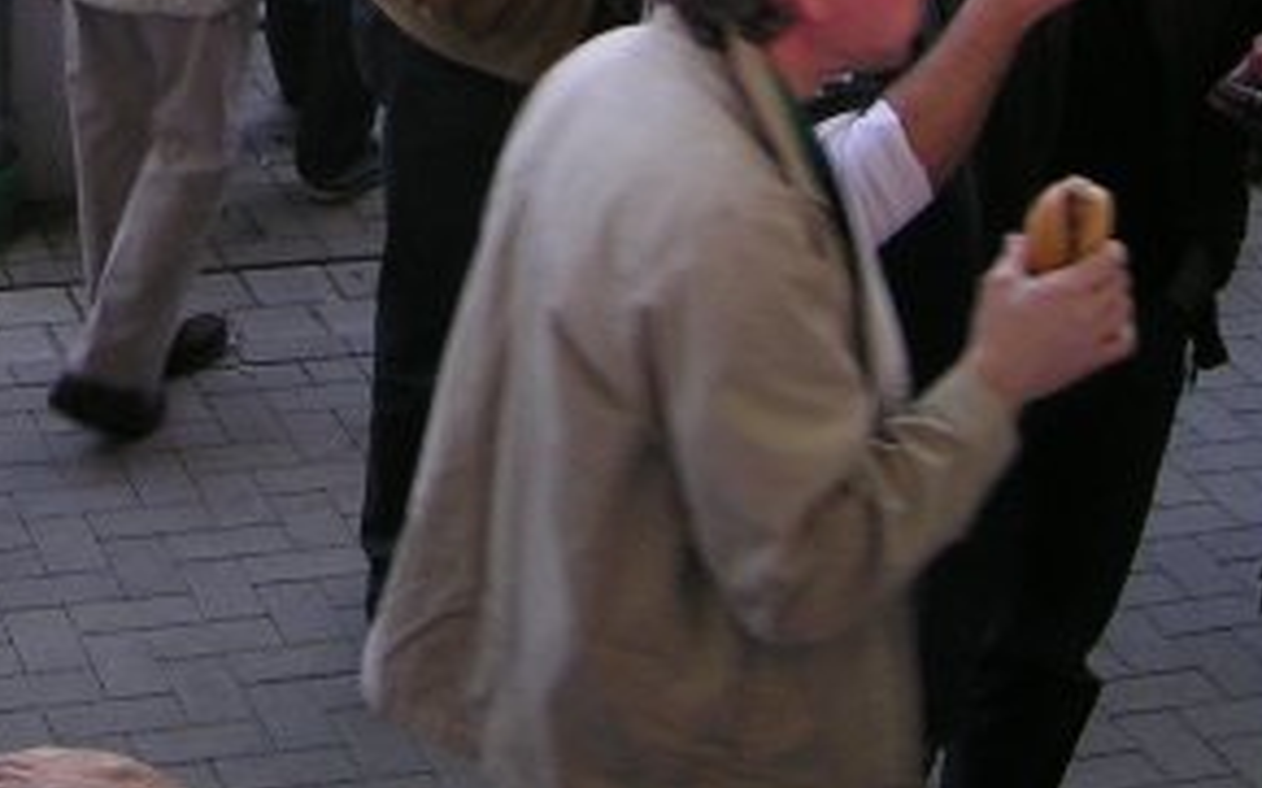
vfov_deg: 11.2
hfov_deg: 18.4
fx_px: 3816
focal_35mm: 111
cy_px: -479
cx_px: 48
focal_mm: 5.8
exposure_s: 1/50
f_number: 2.8
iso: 50
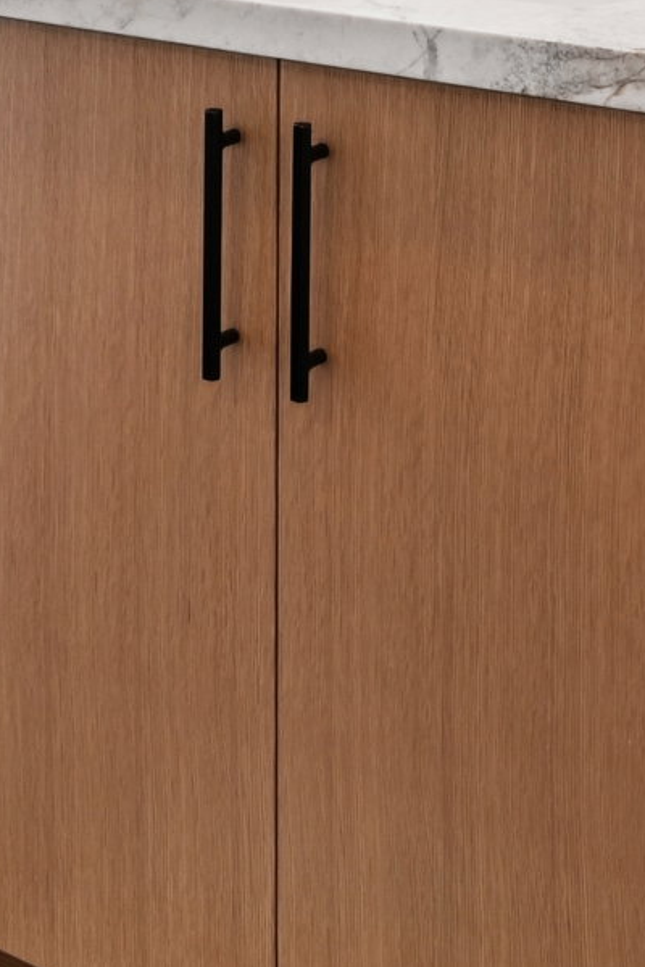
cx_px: 232
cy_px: -441
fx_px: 2150
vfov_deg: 21.6
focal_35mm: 80
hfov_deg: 17.0
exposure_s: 1/30
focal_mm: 16
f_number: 8
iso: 200
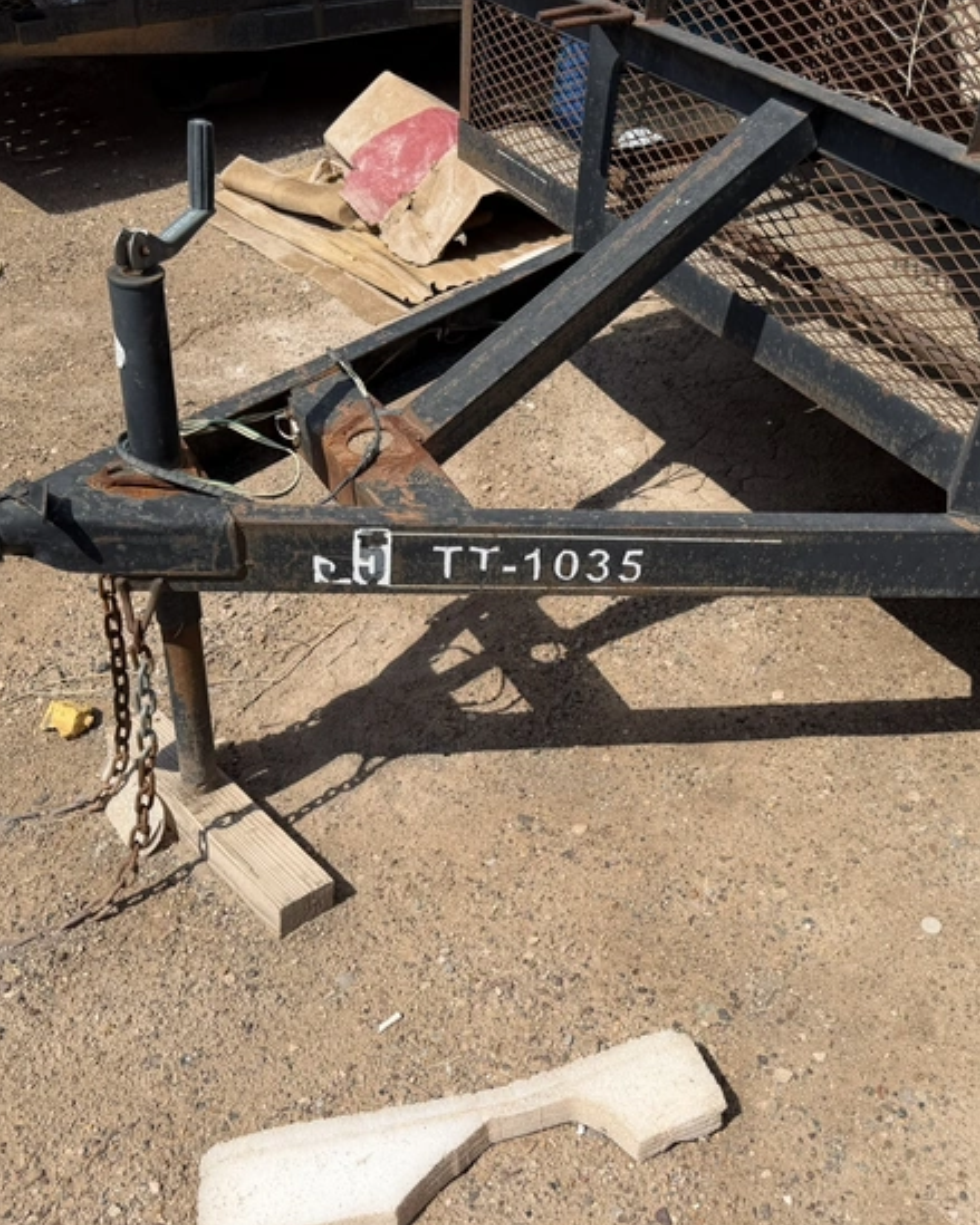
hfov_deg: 45.7
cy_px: 619
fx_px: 1160
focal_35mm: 32
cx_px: 551
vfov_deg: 55.7
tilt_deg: -43.8
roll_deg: -0.2
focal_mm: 6.76
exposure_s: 1/4673
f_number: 1.78
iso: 80
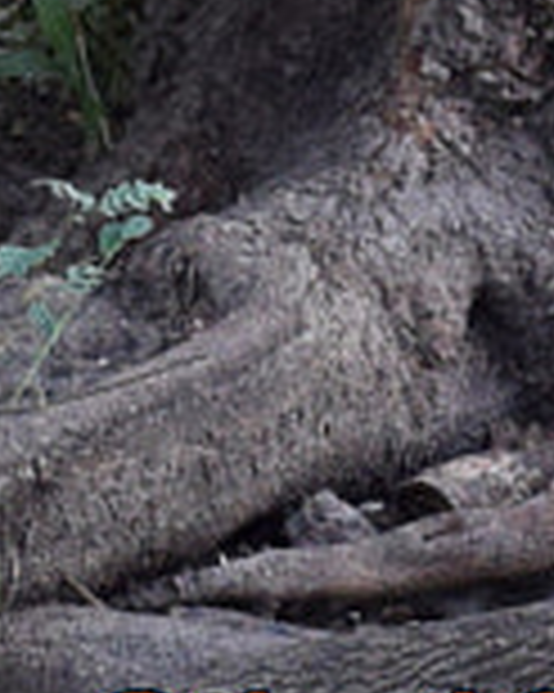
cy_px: -1274
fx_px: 30527
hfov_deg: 1.0
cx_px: -1239
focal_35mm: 1488
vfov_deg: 1.3
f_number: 4.8
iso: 1100
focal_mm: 102
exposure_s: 1/500
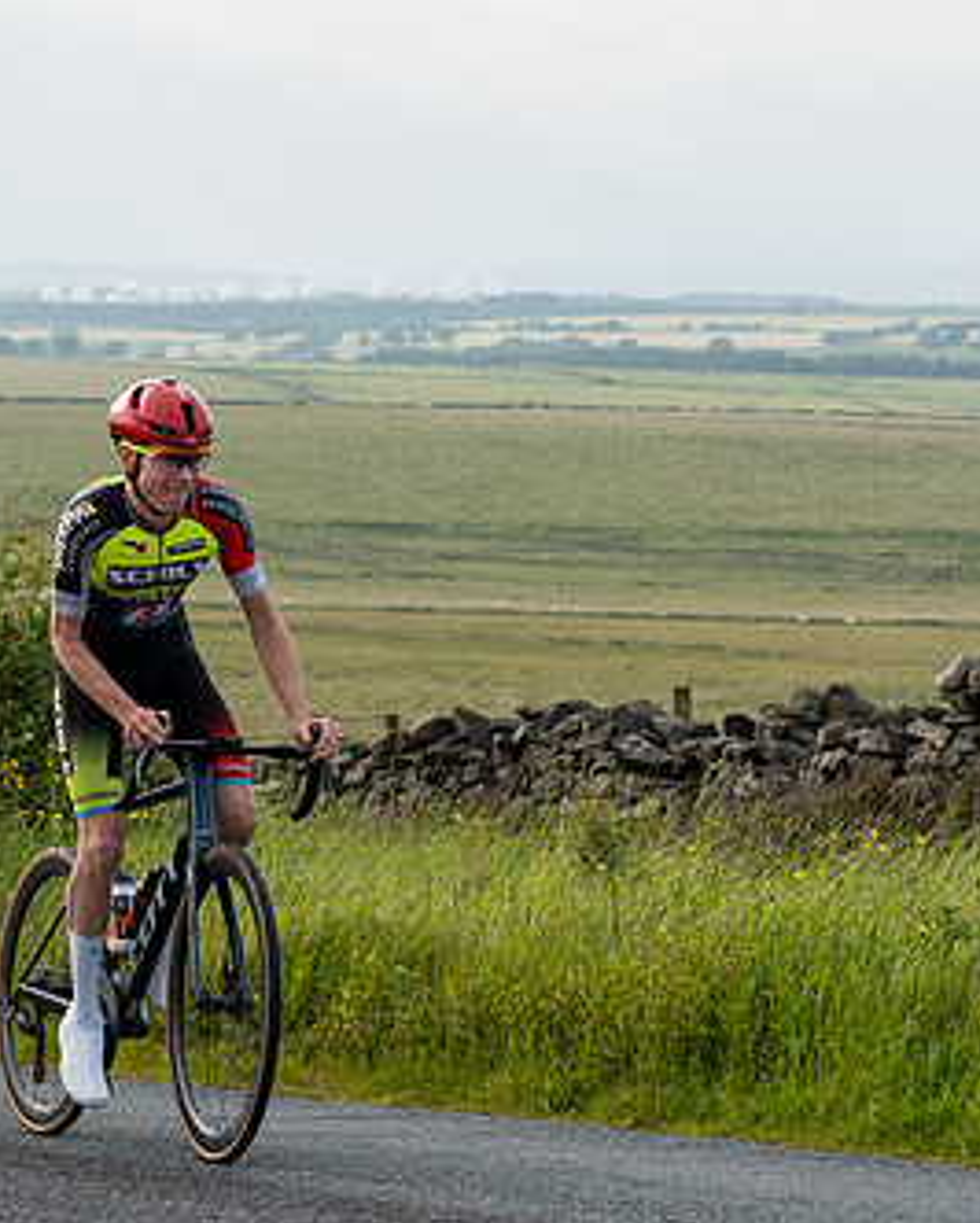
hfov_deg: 12.9
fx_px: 4202
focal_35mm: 116
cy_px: 383
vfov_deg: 16.5
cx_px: -222
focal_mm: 55
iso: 200
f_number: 5.6
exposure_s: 1/500
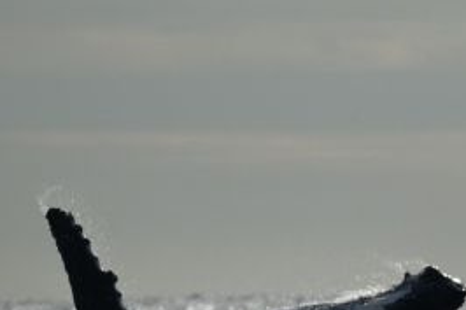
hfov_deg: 1.4
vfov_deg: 0.9
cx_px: 210
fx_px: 18705
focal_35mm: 1446
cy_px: 153
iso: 500
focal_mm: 480
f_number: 6.3
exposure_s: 1/8000
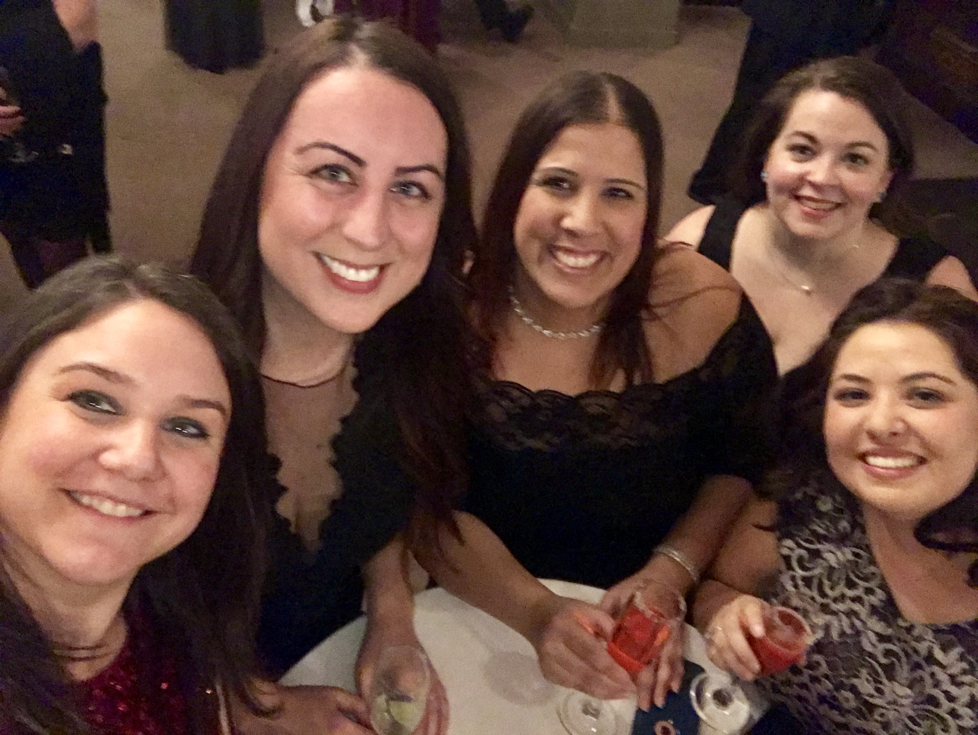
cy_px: 368
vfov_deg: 44.2
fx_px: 905
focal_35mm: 32
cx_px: 489
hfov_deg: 56.8
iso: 500
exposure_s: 1/20
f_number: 2.2
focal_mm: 2.87
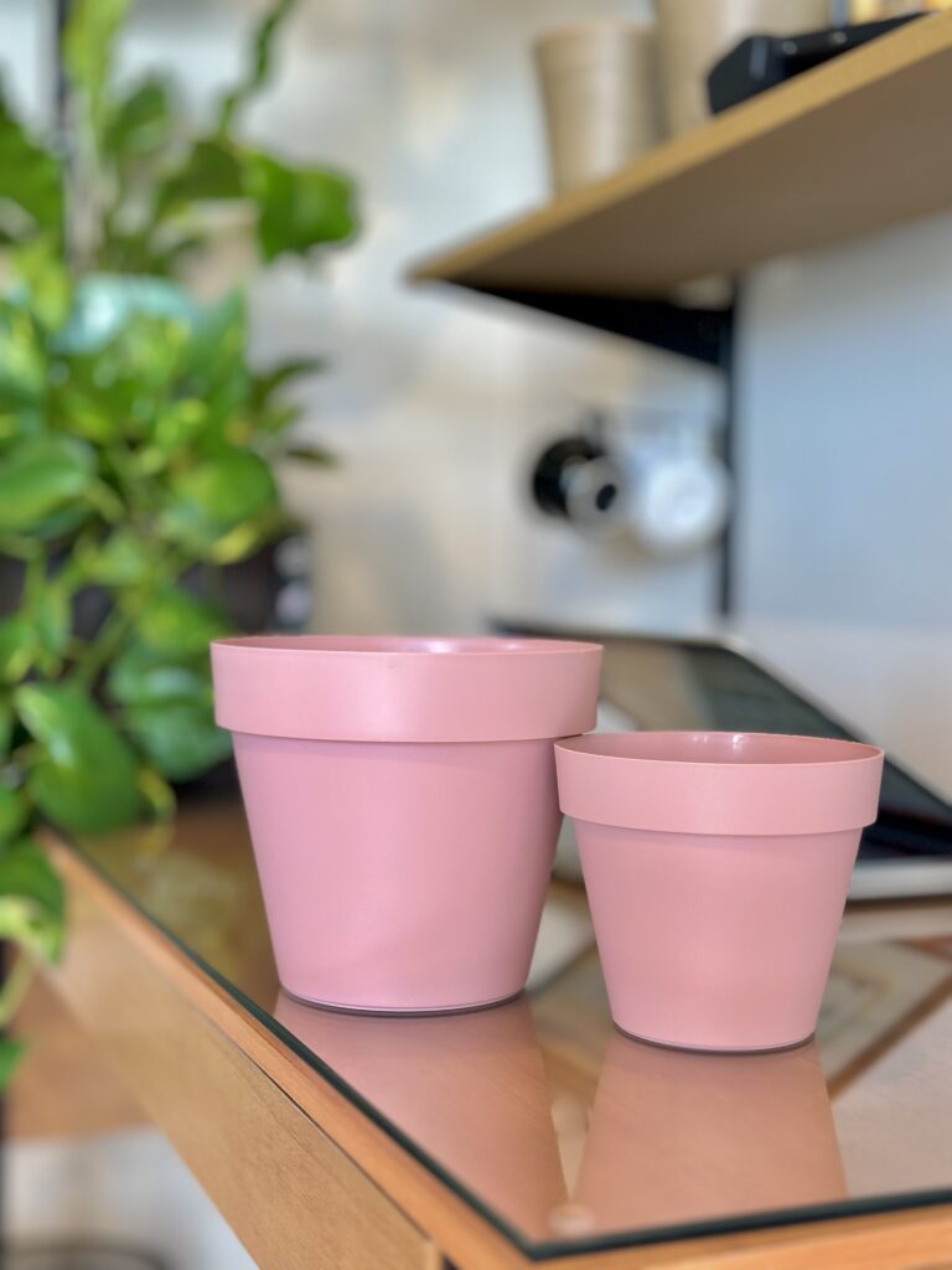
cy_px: 635
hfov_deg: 30.3
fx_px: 1760
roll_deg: -1.6
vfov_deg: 39.7
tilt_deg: -2.6
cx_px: 476
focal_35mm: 48
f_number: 1.78
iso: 100
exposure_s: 1/120
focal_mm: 6.86
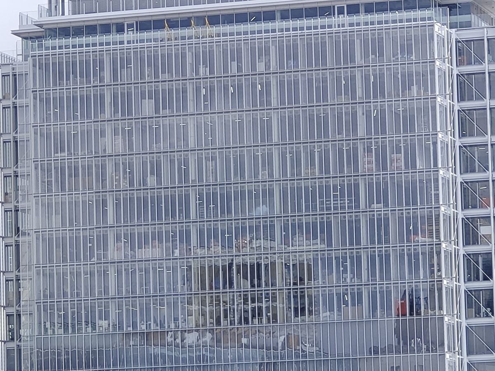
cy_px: 186
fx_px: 1072
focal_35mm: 75
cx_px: 248
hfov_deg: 26.0
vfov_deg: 19.6
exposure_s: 1/490
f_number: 2
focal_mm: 7.06
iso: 50
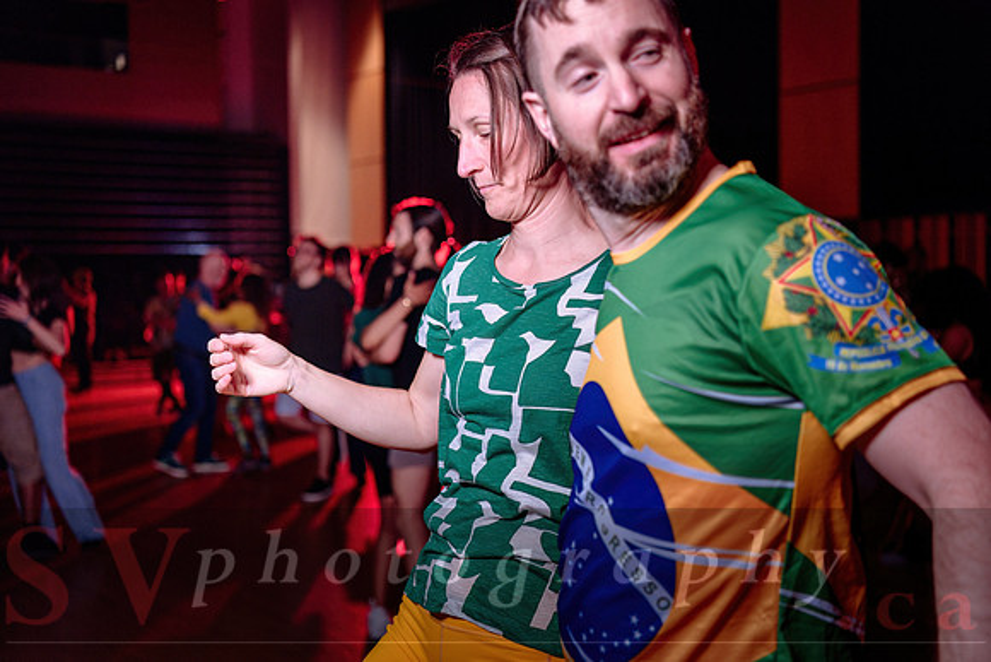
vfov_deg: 28.1
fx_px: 1322
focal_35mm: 48
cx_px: 496
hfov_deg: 41.1
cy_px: 331
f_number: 2.8
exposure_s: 1/60
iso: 1000
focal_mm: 48
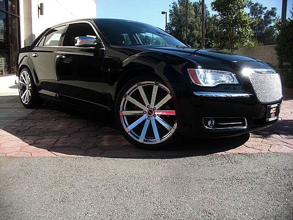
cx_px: 146
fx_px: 305
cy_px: 110
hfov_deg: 51.4
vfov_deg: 39.7
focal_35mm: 36
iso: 50
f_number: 2.8
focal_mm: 6.3
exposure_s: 1/400
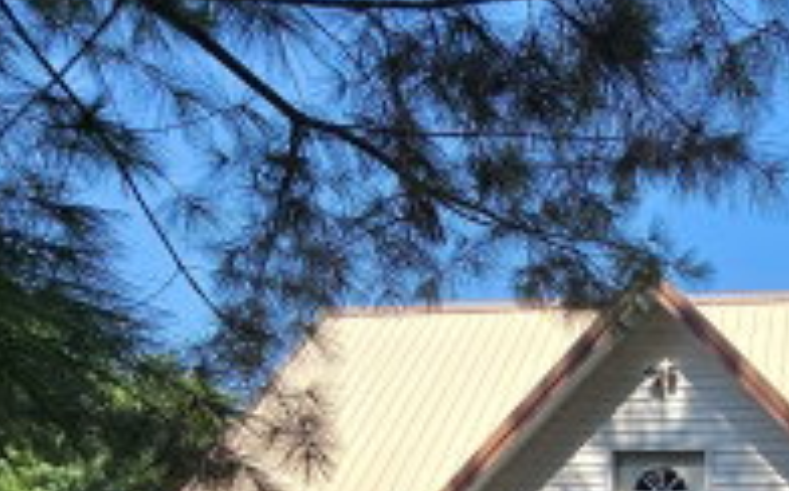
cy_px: 612
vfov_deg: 29.5
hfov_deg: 49.0
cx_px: 692
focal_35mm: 36
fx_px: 773
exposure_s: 1/952
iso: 50
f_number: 2.2
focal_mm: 2.2
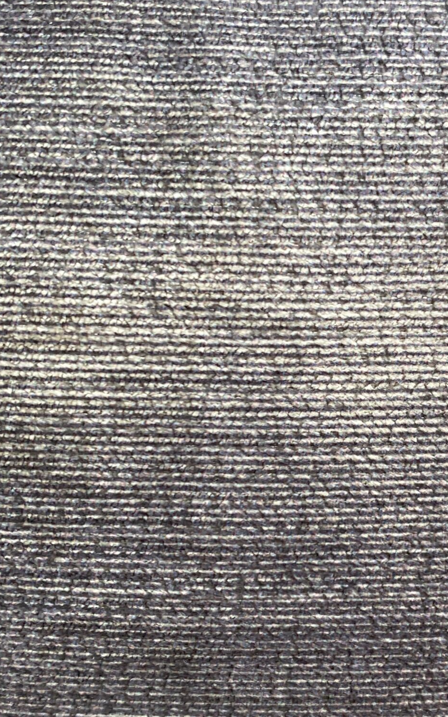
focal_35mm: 47
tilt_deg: -19.9
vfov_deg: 42.5
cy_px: 427
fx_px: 918
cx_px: 353
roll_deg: -3.5
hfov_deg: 26.9
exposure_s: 1/121
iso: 100
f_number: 1.8
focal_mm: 4.25
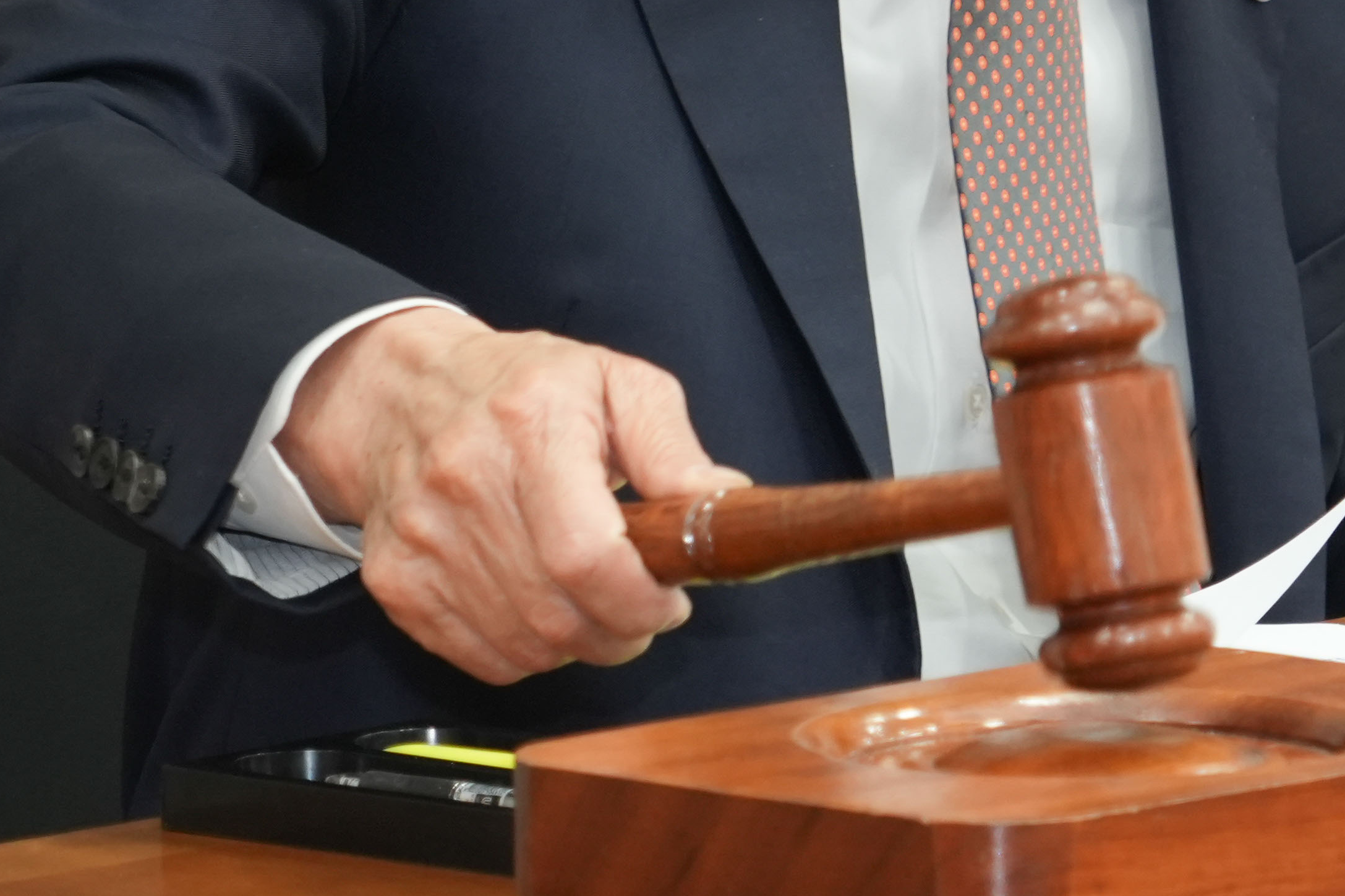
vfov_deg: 3.9
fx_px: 13001
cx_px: 1267
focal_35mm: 348
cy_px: 17
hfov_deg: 5.9
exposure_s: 1/125
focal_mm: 108
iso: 1250
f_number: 6.3
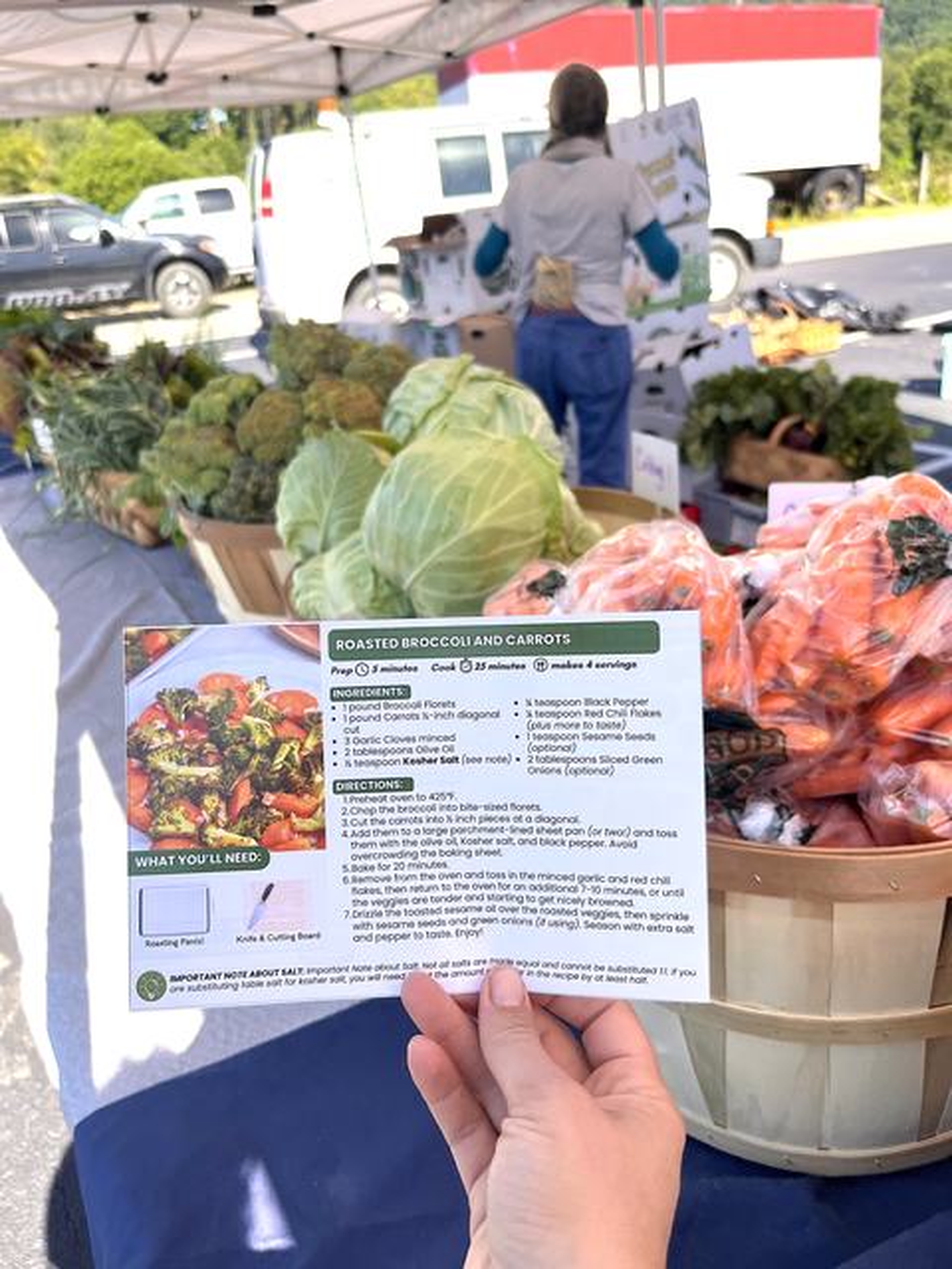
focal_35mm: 26
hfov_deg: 53.1
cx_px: 476
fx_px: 953
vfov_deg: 67.3
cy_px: 634
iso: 50
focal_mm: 5.1
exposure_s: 1/1422
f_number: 1.6
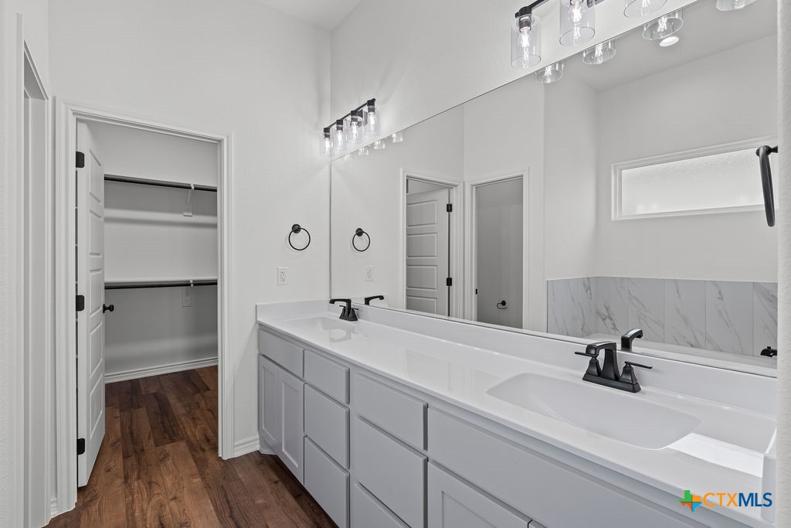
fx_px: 352
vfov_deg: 73.8
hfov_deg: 96.7
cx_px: 396
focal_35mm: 16
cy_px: 264
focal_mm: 16
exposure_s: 1/6
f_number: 11
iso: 640
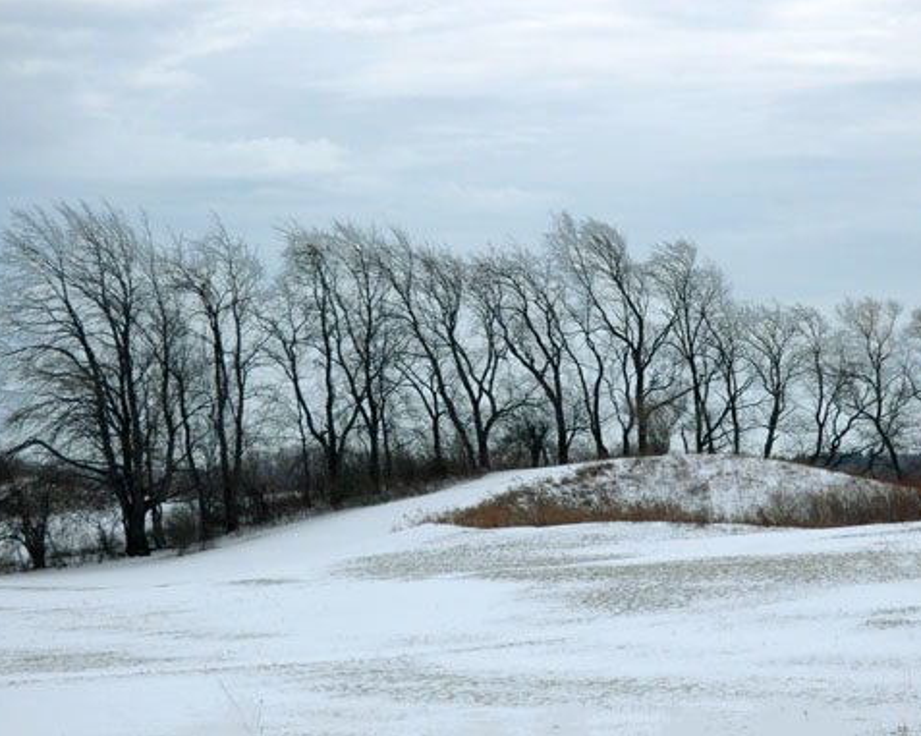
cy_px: 369
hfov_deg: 17.0
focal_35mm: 113
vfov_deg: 13.6
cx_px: 488
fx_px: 3078
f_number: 6.3
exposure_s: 1/750
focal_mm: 66
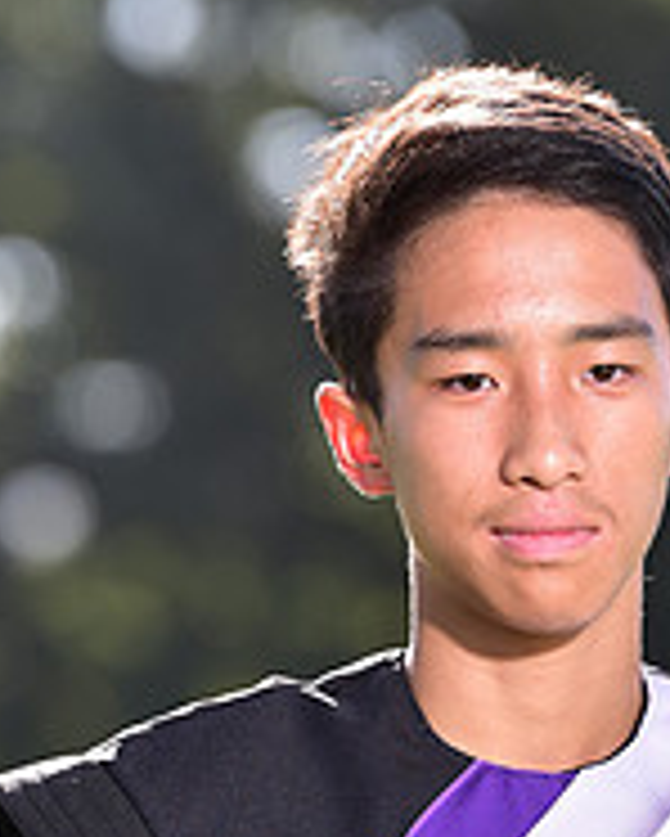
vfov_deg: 3.3
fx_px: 14513
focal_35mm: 586
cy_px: 1053
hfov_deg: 2.6
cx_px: 510
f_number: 4.5
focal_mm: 200
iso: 100
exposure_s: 1/250
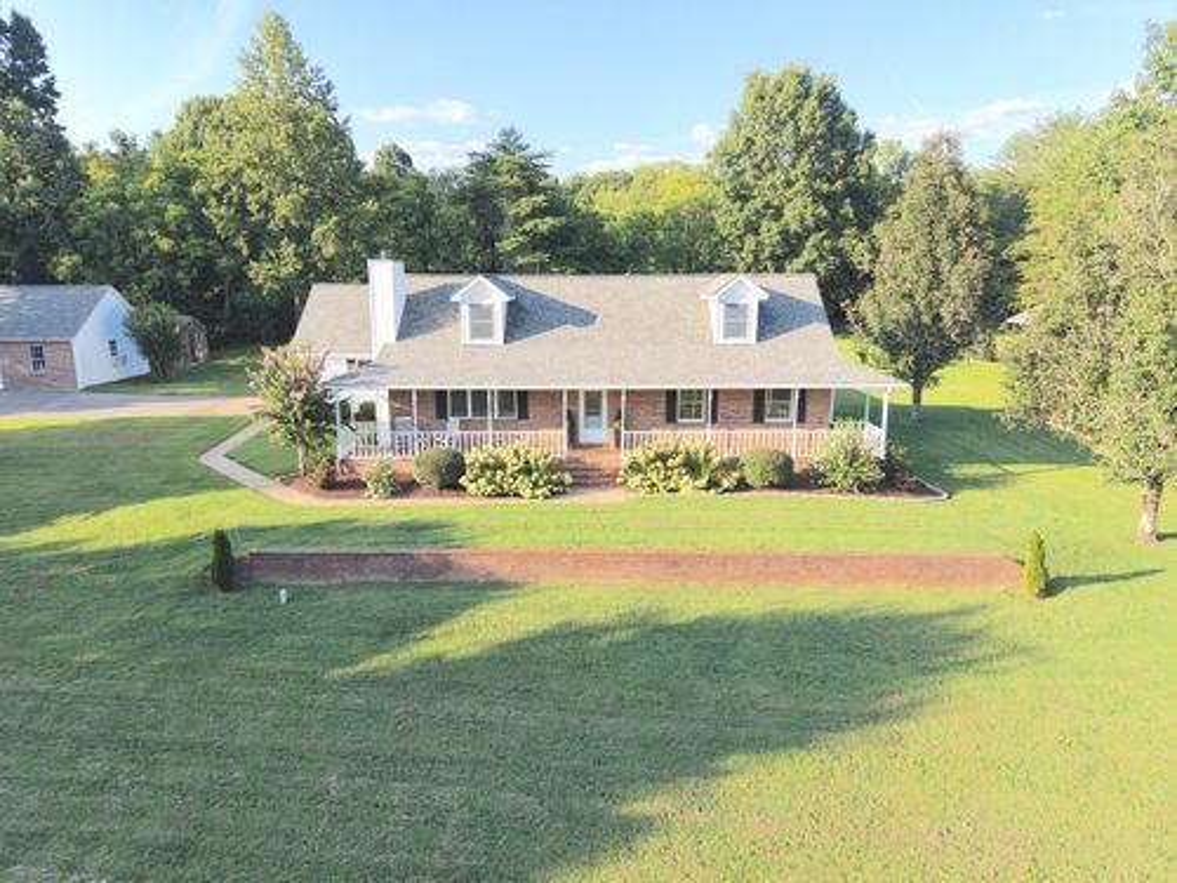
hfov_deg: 71.6
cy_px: 442
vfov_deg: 56.8
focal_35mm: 24
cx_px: 588
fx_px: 816
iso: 100
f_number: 1.8
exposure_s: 1/800
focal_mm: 8.67
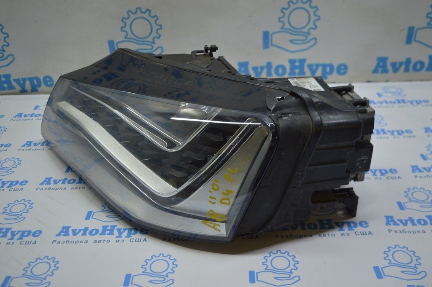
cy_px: 144
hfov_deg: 51.3
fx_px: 450
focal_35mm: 38
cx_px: 216
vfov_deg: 35.4
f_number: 4
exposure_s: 1/125
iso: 400
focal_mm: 25
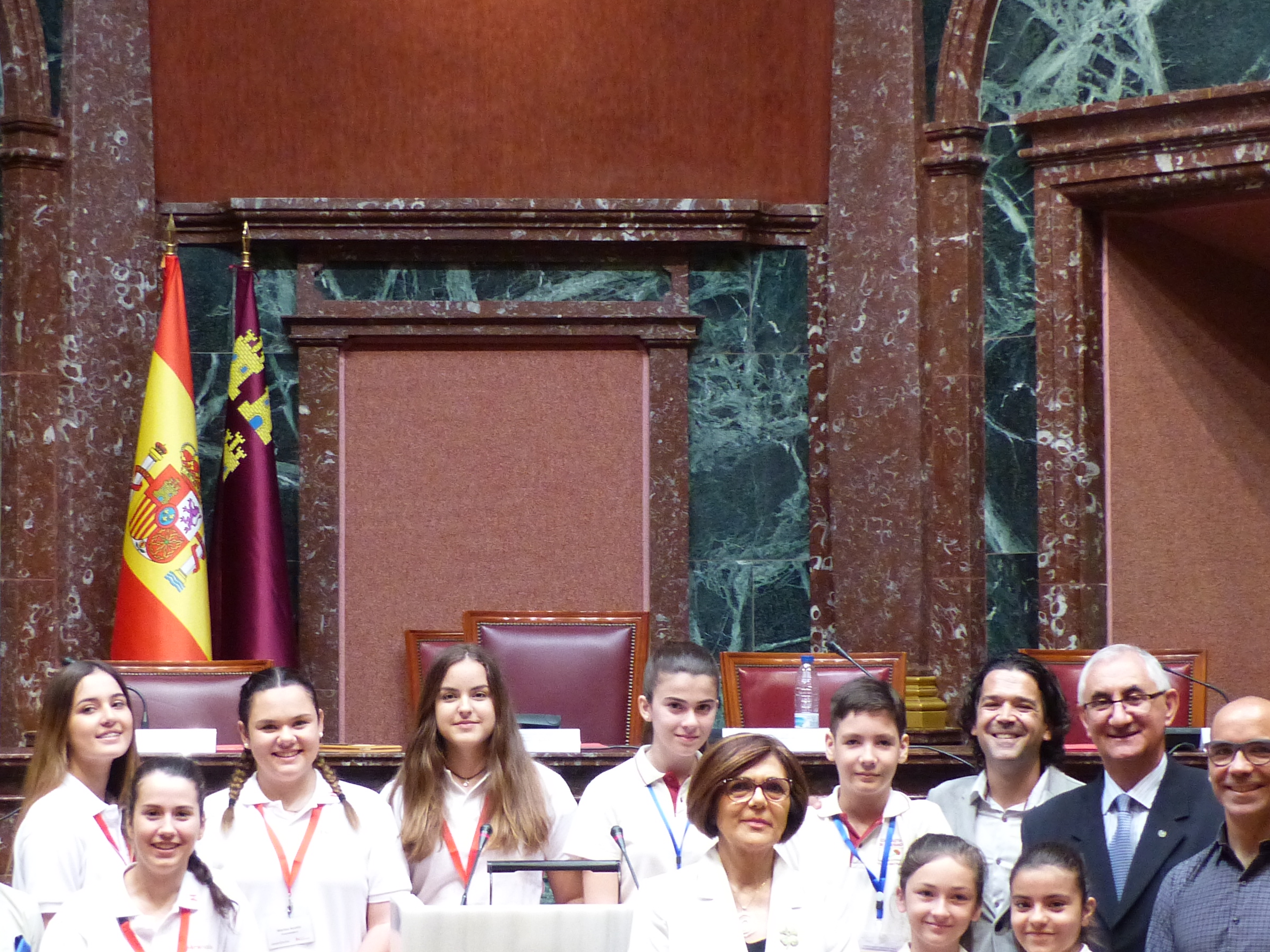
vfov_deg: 17.6
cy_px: 479
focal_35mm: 84
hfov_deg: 23.3
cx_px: 544
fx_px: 3082
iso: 400
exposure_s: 1/25
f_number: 2.8
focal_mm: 9.1
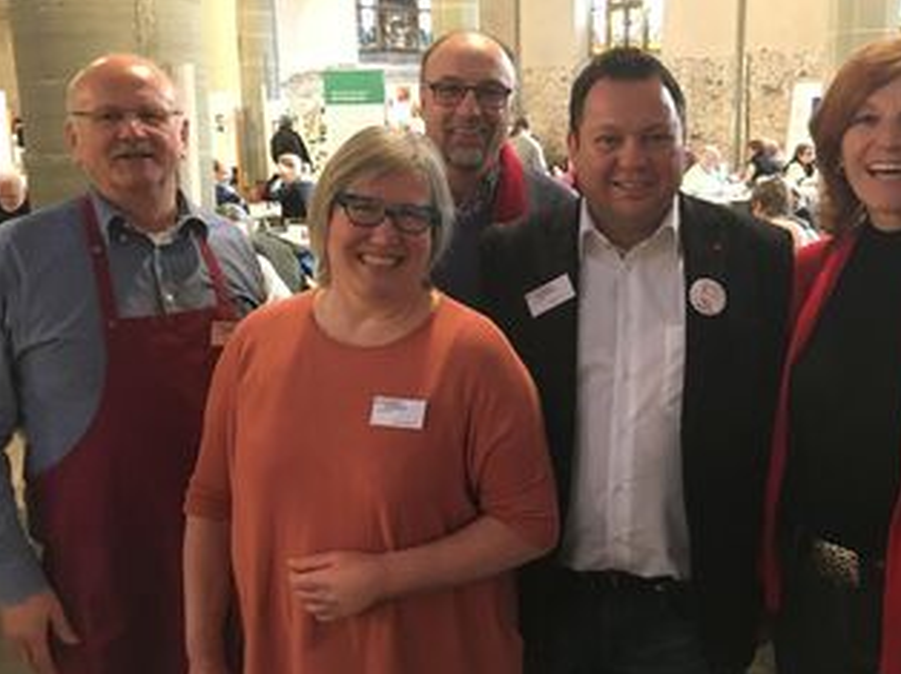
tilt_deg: -9.2
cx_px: 499
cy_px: 290
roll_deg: +1.7
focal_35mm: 37
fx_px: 962
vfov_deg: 38.5
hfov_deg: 50.1
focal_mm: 4.15
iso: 400
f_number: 2.2
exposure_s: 1/17
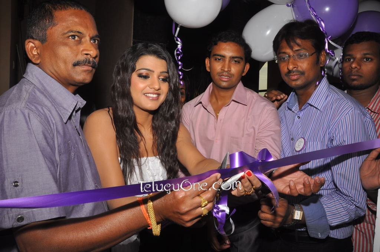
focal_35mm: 27
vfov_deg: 47.8
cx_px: 190
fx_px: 285
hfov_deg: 67.4
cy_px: 126
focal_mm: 18
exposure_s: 1/125
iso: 320
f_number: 18
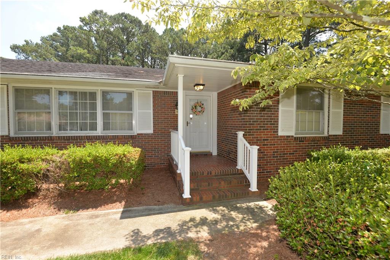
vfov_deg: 73.7
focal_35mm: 16
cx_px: 195
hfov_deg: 96.8
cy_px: 130
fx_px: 173
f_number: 5.6
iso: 100
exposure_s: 1/125
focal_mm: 16
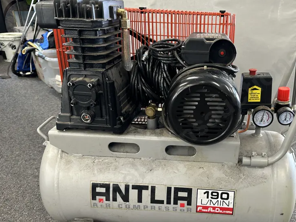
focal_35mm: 34
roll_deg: -1.1
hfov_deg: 53.0
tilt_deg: -24.8
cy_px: 131
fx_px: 291
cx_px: 196
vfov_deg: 41.6
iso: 125
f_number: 1.78
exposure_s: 1/50
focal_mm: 6.86
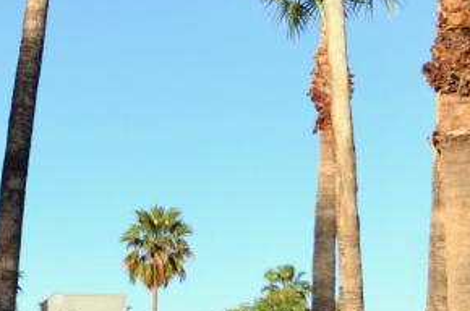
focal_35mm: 108
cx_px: -4
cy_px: 269
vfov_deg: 12.5
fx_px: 1407
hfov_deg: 18.5
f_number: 3.5
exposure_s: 1/2500
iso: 500
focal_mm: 18
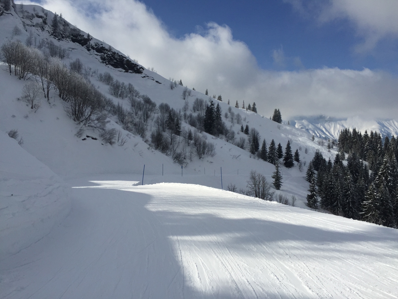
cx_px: 199
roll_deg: -0.1
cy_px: 150
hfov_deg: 61.7
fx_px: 333
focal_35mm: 29
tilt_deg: -0.5
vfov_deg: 48.2
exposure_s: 1/7937
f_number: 2.2
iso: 32
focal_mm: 4.15
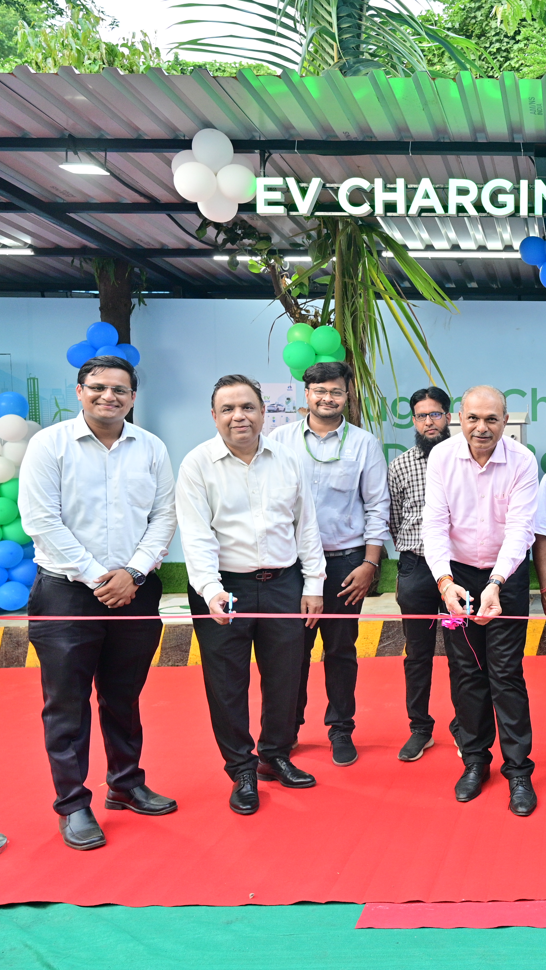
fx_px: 844
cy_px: 482
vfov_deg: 59.8
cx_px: 608
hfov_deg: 31.6
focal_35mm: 33
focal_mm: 20.5
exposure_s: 1/200
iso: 640
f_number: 3.5
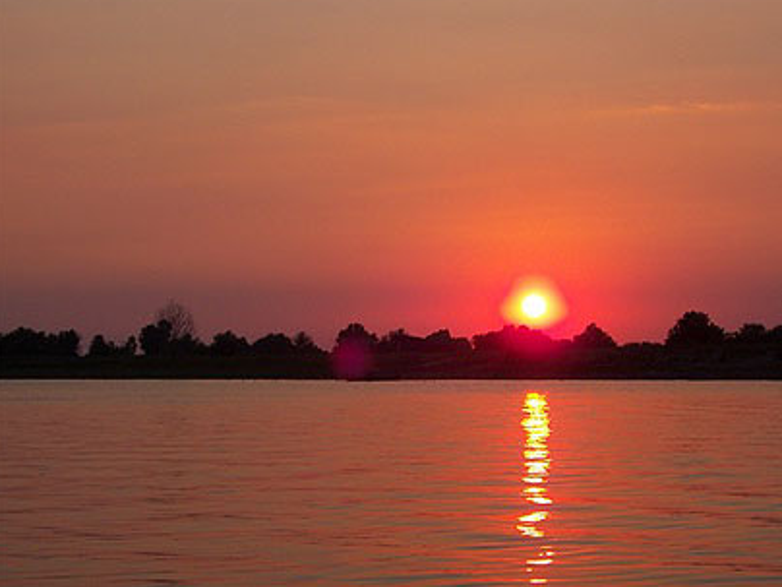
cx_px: 428
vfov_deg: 15.2
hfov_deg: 20.2
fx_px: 2191
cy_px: 314
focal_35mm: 97
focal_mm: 14.5
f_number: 4.3
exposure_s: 1/250
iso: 80
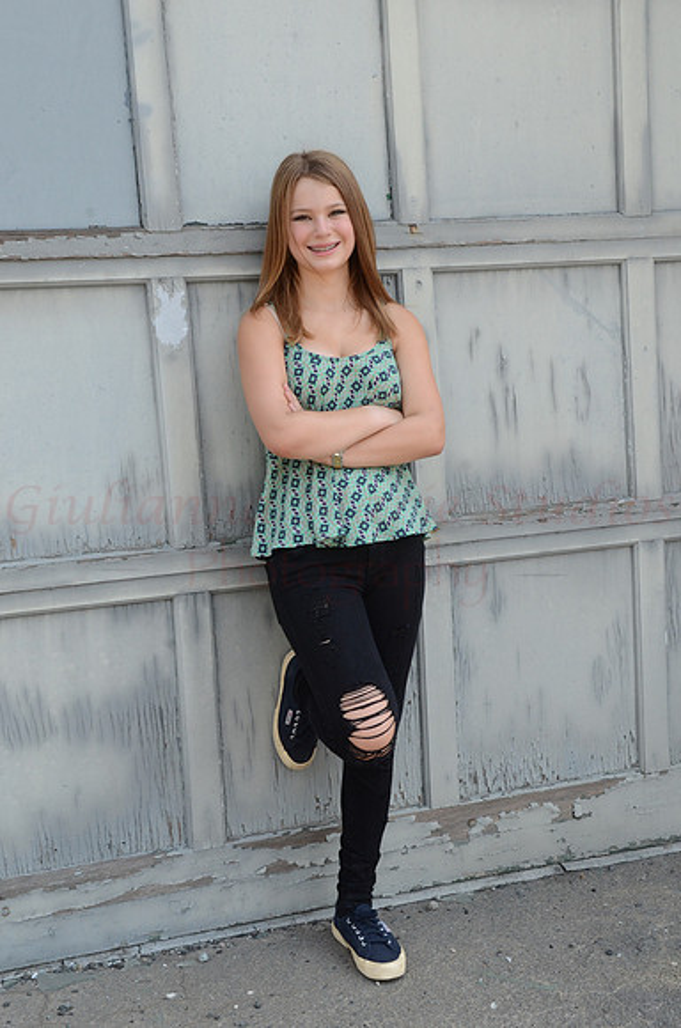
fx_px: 1368
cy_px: 514
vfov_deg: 41.2
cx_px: 340
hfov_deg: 27.9
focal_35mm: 48
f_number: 11
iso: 640
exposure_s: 1/160
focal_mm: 32
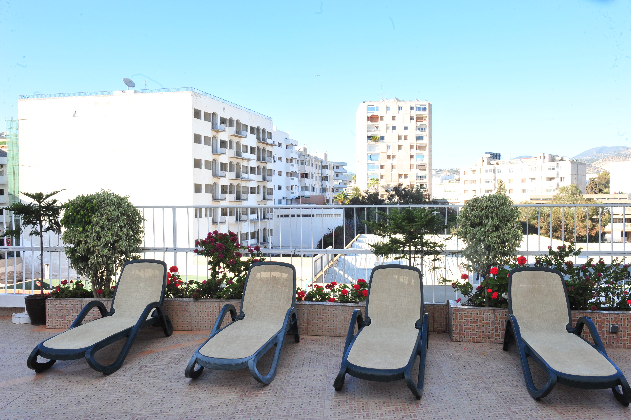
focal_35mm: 31
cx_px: 316
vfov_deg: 42.3
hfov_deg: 60.3
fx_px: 543
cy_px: 210
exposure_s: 1/160
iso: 1000
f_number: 16
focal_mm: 31
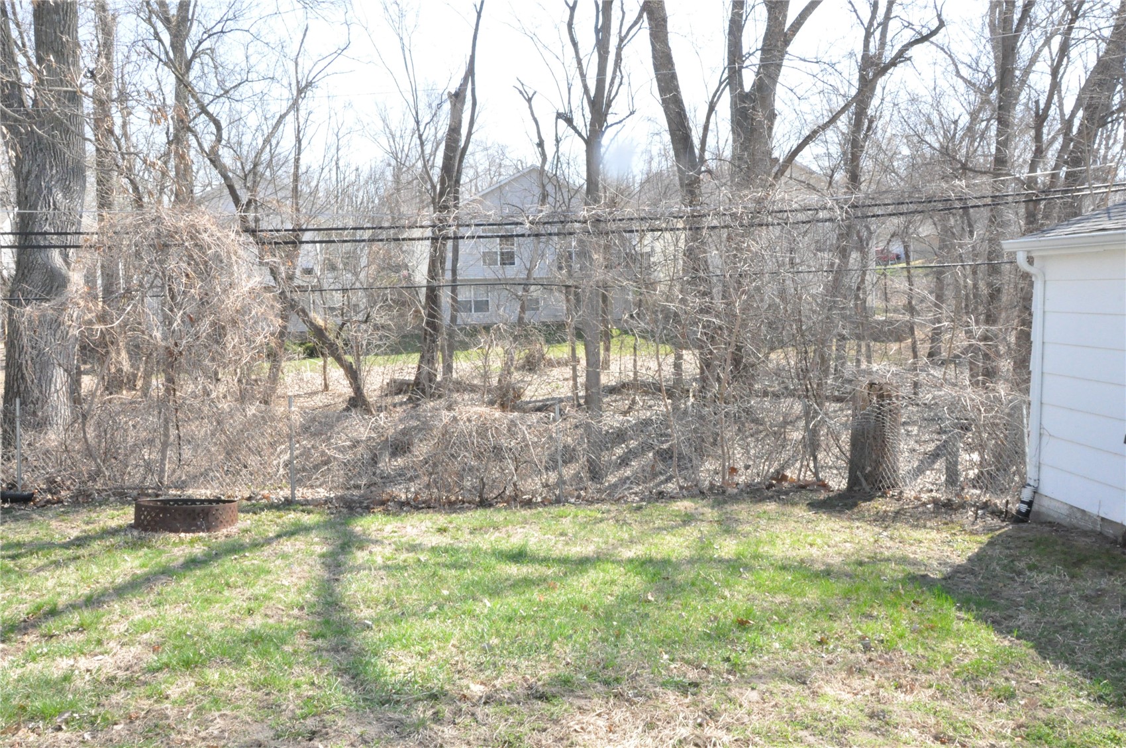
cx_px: 563
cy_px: 374
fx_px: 843
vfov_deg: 47.8
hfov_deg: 67.4
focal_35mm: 27
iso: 3200
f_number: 22
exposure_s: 1/200
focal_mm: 18
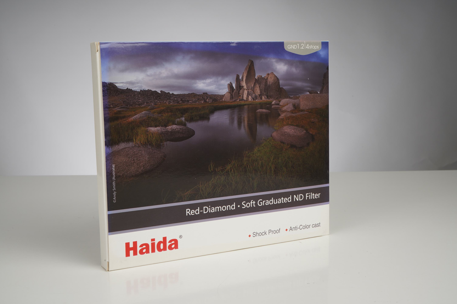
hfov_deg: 38.2
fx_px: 660
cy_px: 152
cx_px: 228
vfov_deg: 25.9
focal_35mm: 52
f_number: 22
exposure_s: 1/160
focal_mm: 52
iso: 200
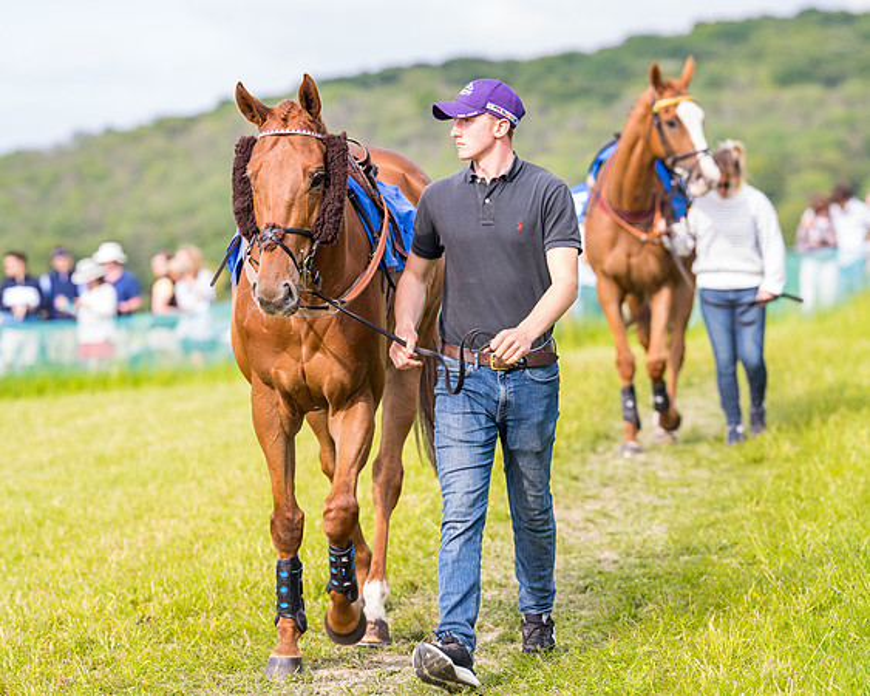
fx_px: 4327
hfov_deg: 11.5
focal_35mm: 168
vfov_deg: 9.2
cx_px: 476
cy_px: 311
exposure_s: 1/250
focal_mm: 135
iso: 50
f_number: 3.2
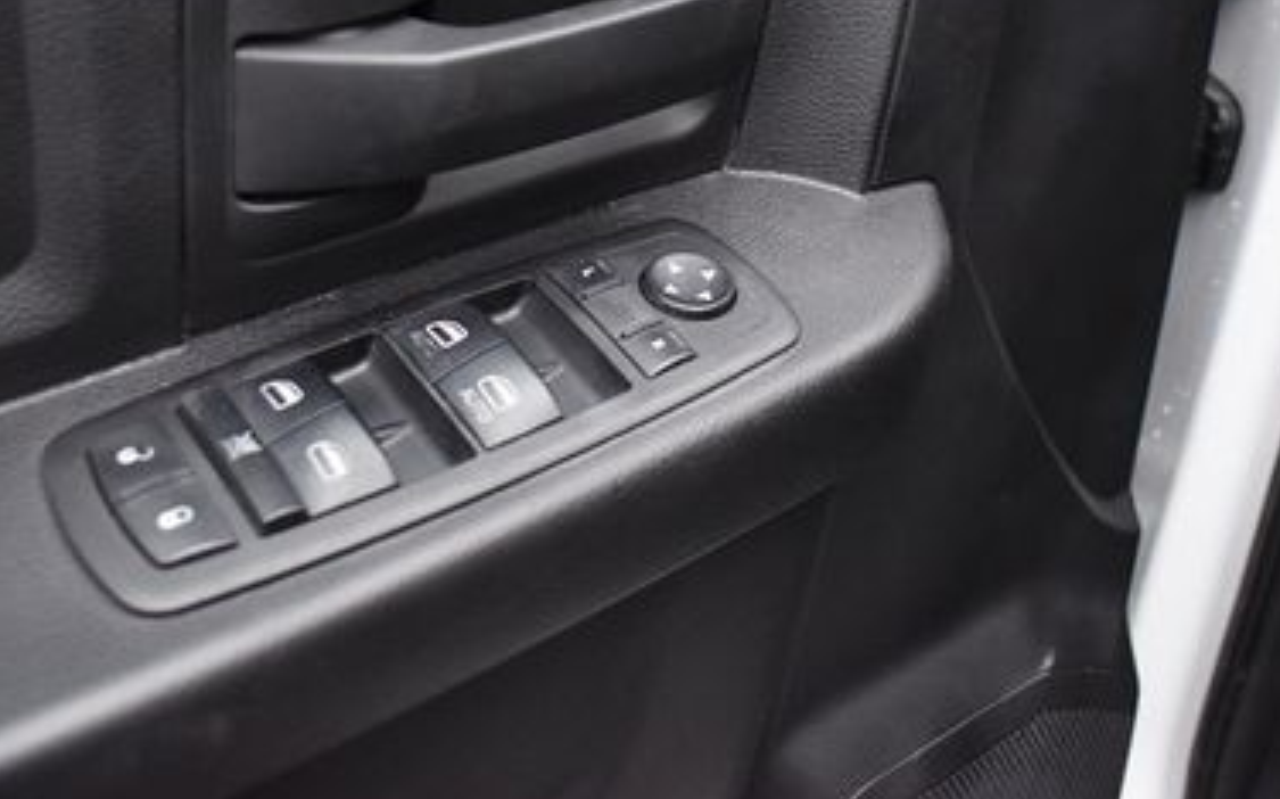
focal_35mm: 47
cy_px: 84
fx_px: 1639
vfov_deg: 26.5
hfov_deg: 42.7
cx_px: 672
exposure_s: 1/250
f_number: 3.5
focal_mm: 18
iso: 800
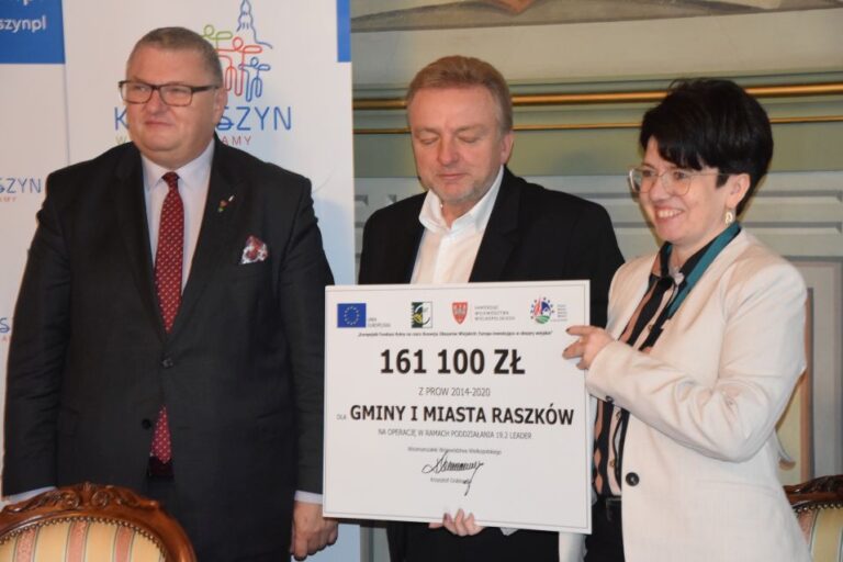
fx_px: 2318
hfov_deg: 20.6
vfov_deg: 13.8
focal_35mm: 99
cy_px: 281
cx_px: 422
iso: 3200
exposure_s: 1/60
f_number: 5.3
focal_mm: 66
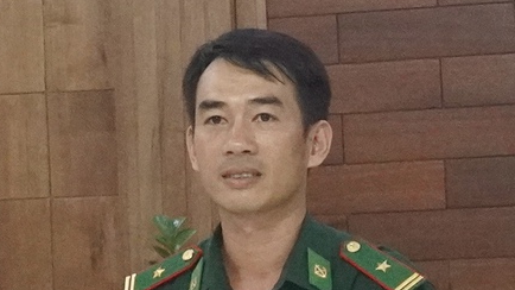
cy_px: 481
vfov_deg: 4.5
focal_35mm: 269
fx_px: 3674
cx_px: 648
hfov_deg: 7.9
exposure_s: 1/160
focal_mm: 29
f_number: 4
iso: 5000
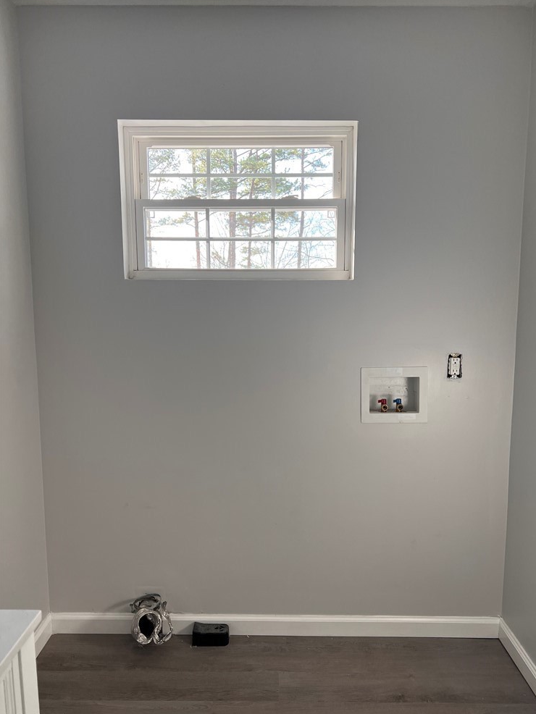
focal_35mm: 27
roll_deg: +1.2
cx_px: 277
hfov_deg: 51.4
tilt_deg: -6.8
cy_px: 367
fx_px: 557
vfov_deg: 65.3
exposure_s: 1/136
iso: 64
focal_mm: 5.7
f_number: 1.5
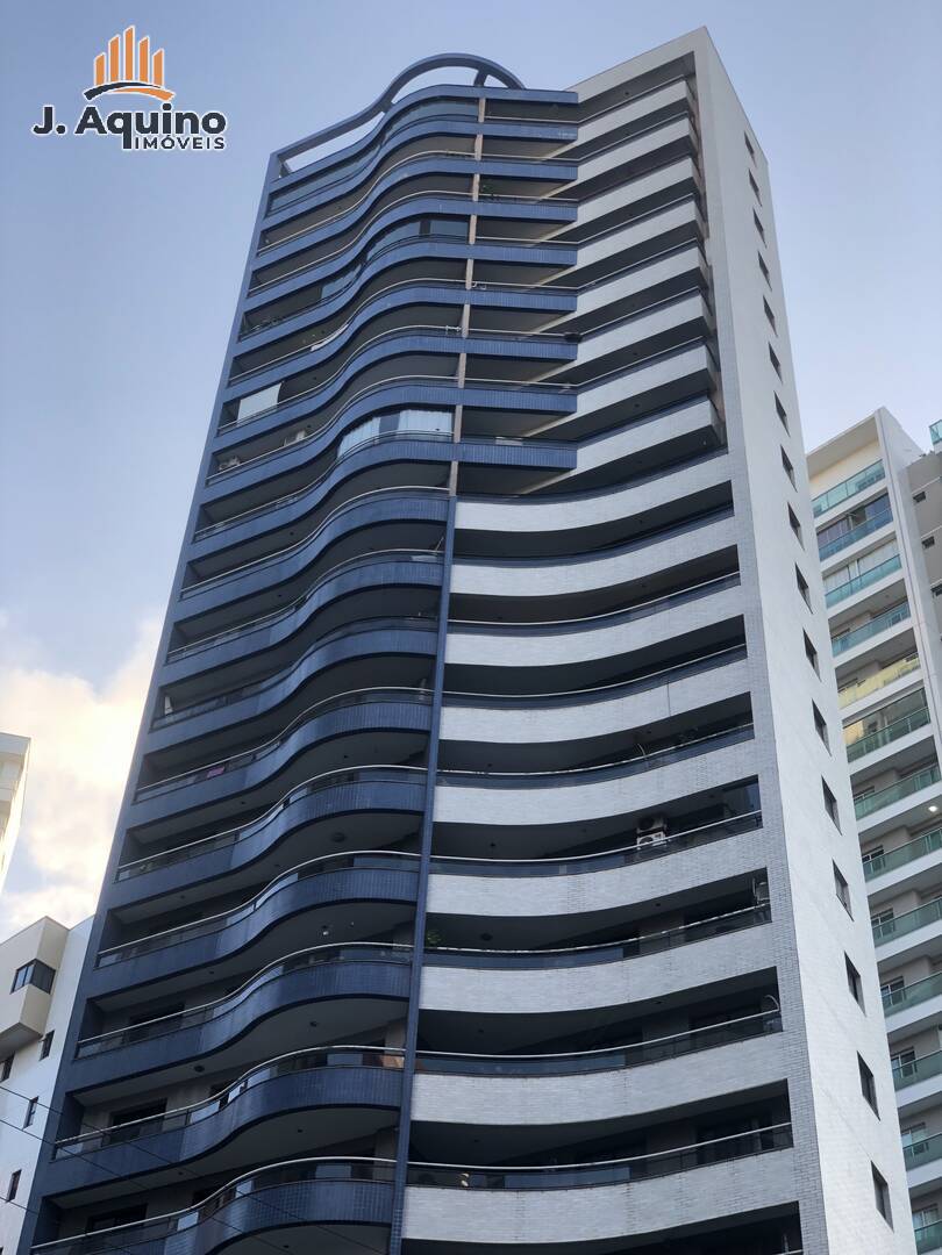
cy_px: 628
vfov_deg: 36.8
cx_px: 471
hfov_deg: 28.0
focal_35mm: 52
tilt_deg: +47.2
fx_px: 1887
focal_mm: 6
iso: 25
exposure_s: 1/120
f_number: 2.4
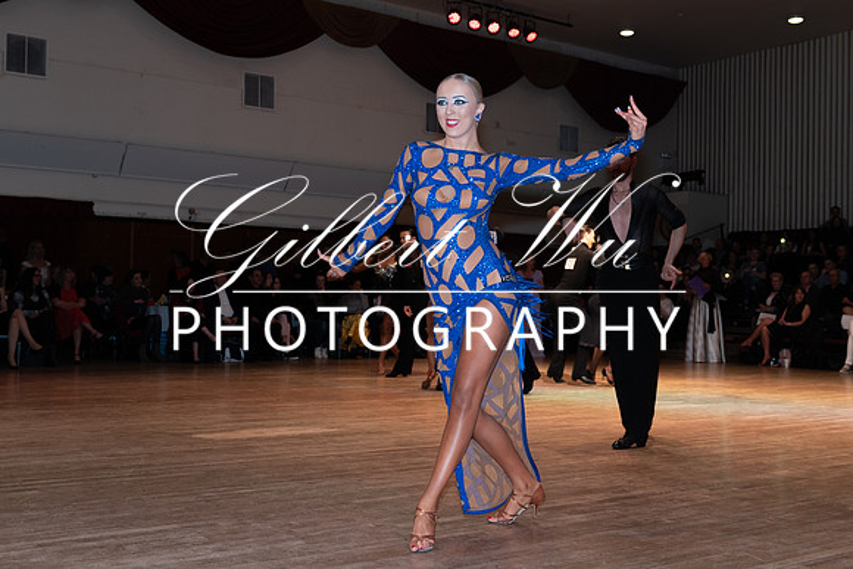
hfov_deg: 46.5
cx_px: 463
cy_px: 284
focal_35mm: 42
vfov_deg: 32.0
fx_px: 993
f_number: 3.2
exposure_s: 1/125
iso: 800
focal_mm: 30
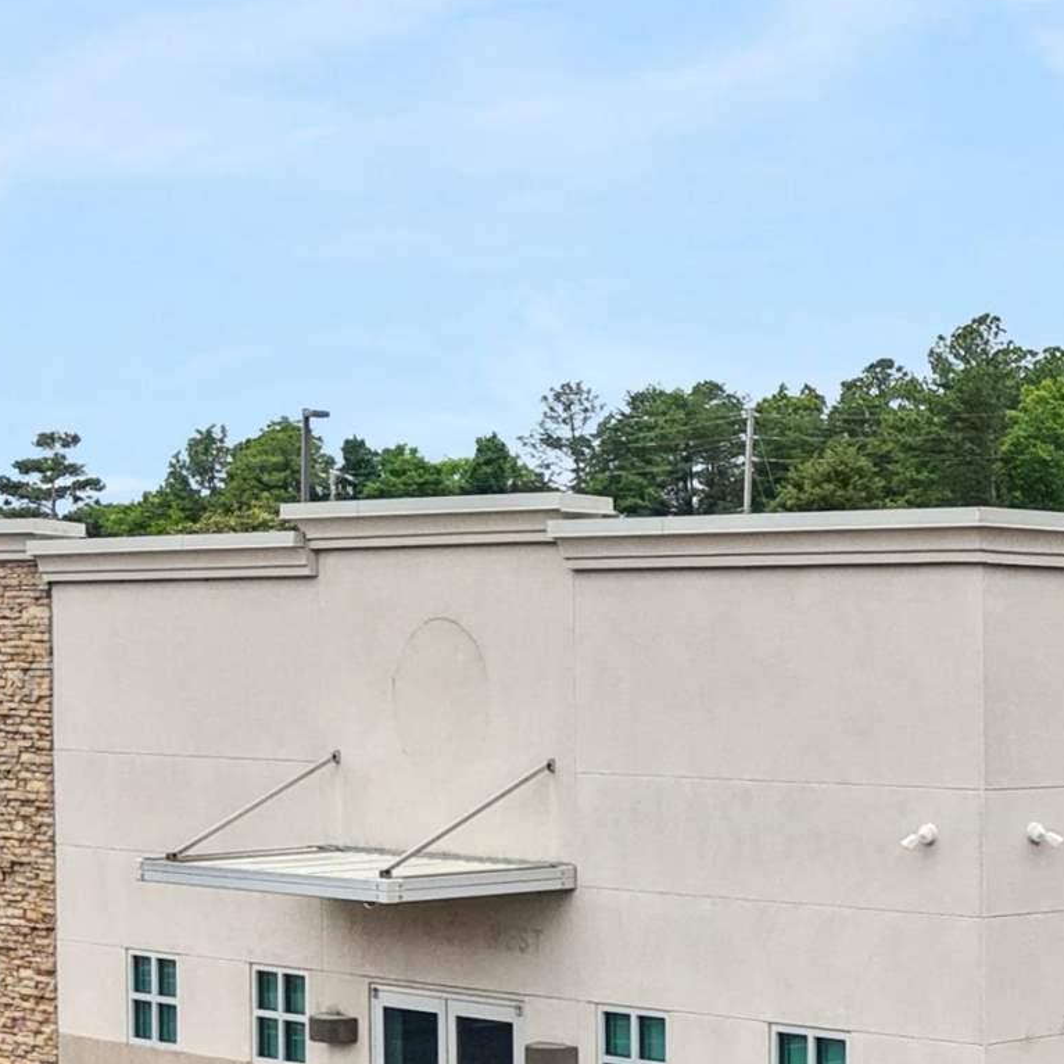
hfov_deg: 18.6
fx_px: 2956
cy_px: 1011
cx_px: 1473
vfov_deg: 19.9
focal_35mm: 85
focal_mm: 8.7
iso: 210
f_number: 1.8
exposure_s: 1/4000
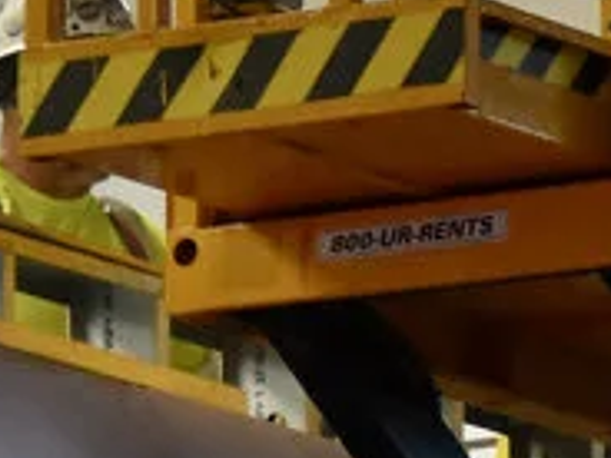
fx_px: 12165
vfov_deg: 2.2
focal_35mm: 689
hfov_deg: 2.9
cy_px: 73
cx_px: 692
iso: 1250
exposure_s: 1/60
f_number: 4
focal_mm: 55
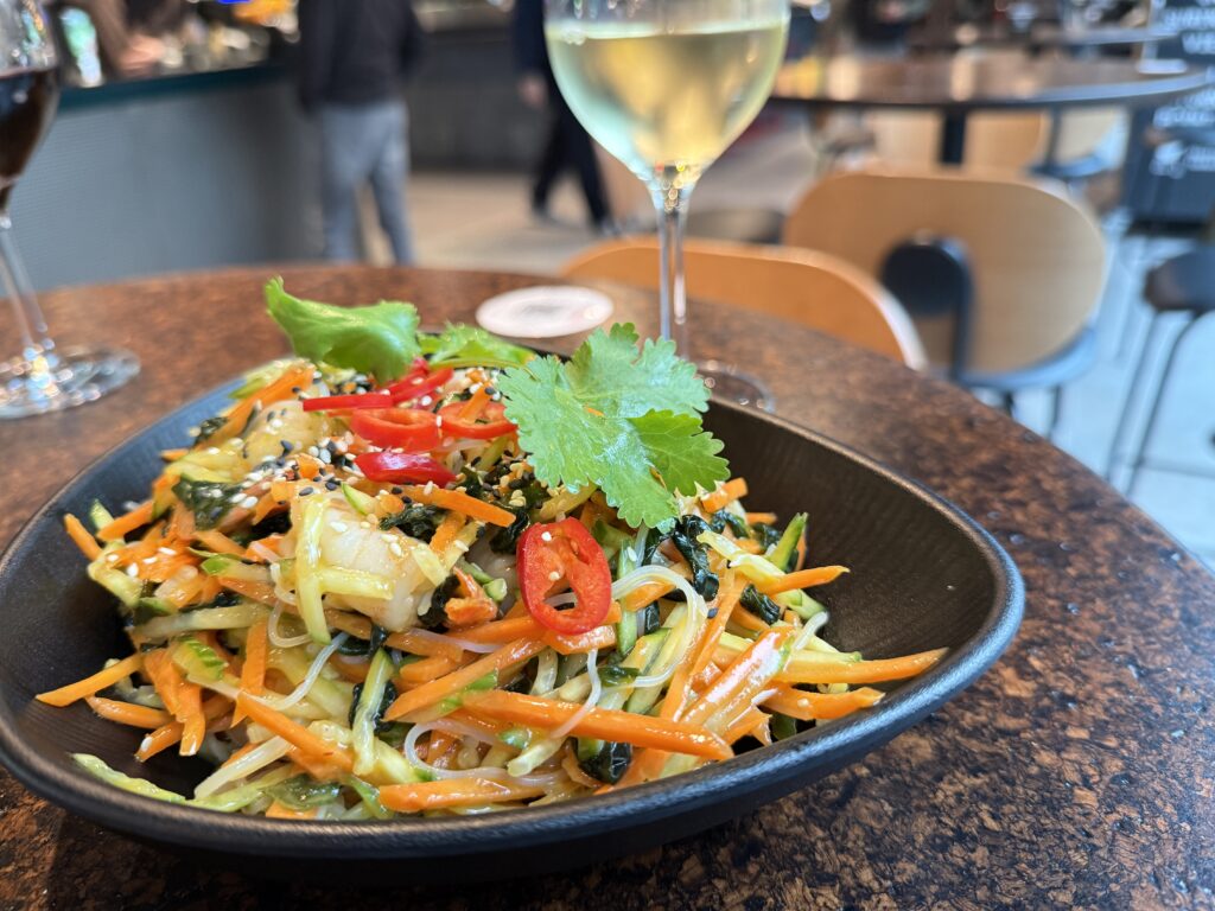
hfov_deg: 71.6
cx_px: 608
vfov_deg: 56.8
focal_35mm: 24
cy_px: 456
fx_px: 842
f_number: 1.78
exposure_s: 1/50
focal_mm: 6.76
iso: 320
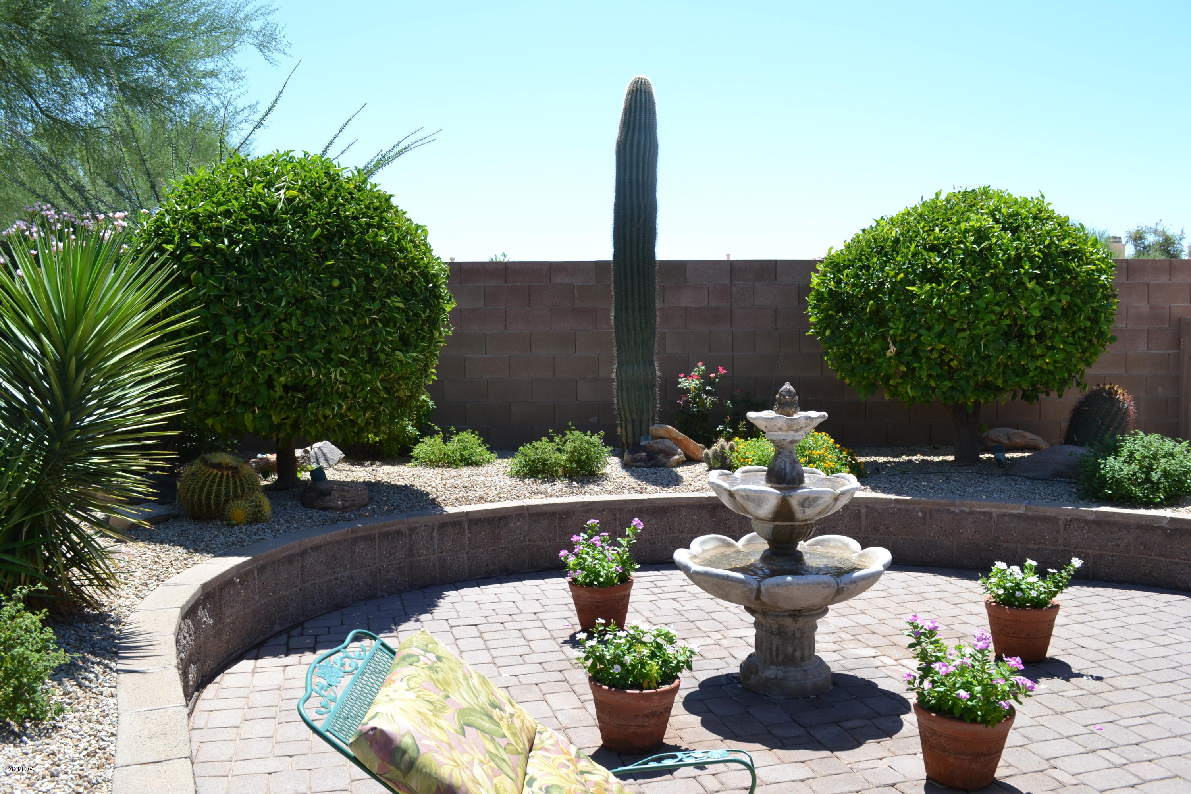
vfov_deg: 43.6
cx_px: 596
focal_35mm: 30
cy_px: 397
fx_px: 992
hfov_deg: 61.9
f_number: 6.3
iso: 100
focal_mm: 20
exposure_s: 1/160
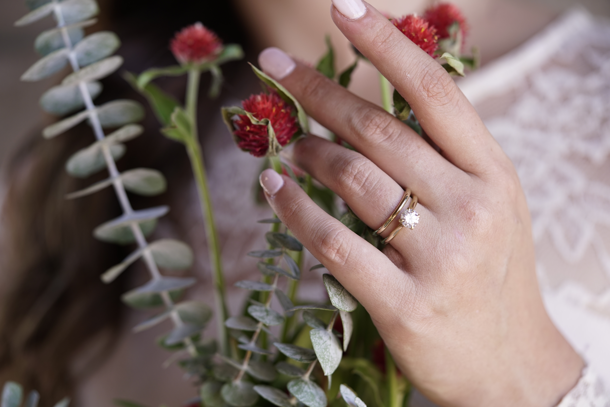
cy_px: 204
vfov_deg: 15.2
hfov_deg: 22.6
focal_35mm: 90
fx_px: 1525
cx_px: 305
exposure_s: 1/160
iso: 400
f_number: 3.5
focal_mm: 90
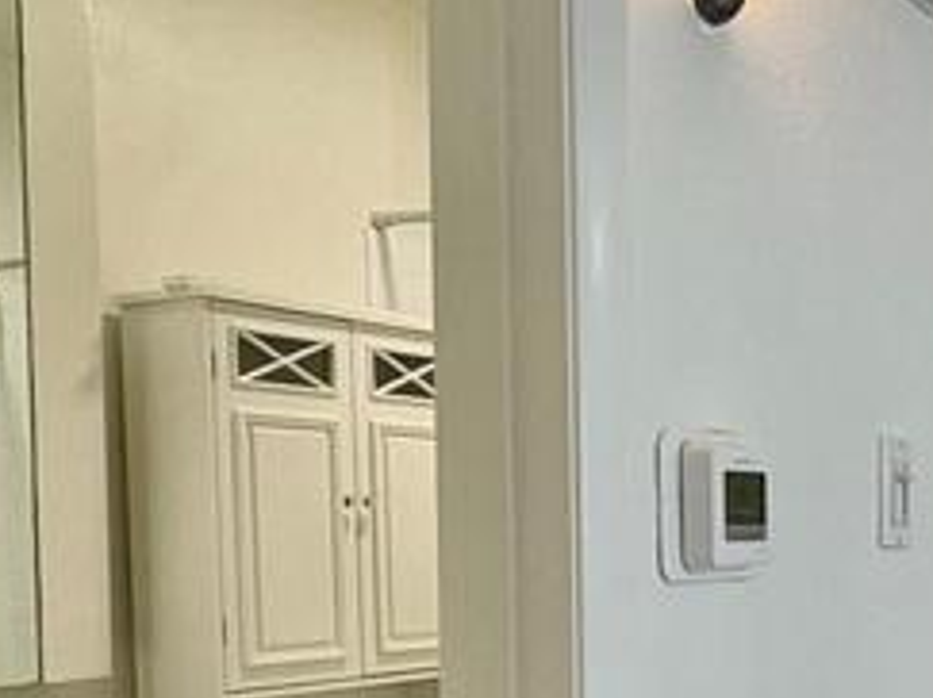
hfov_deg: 30.4
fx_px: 1589
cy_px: 606
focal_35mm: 59
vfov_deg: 24.2
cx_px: 929
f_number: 2.2
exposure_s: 1/120
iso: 250
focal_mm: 2.22
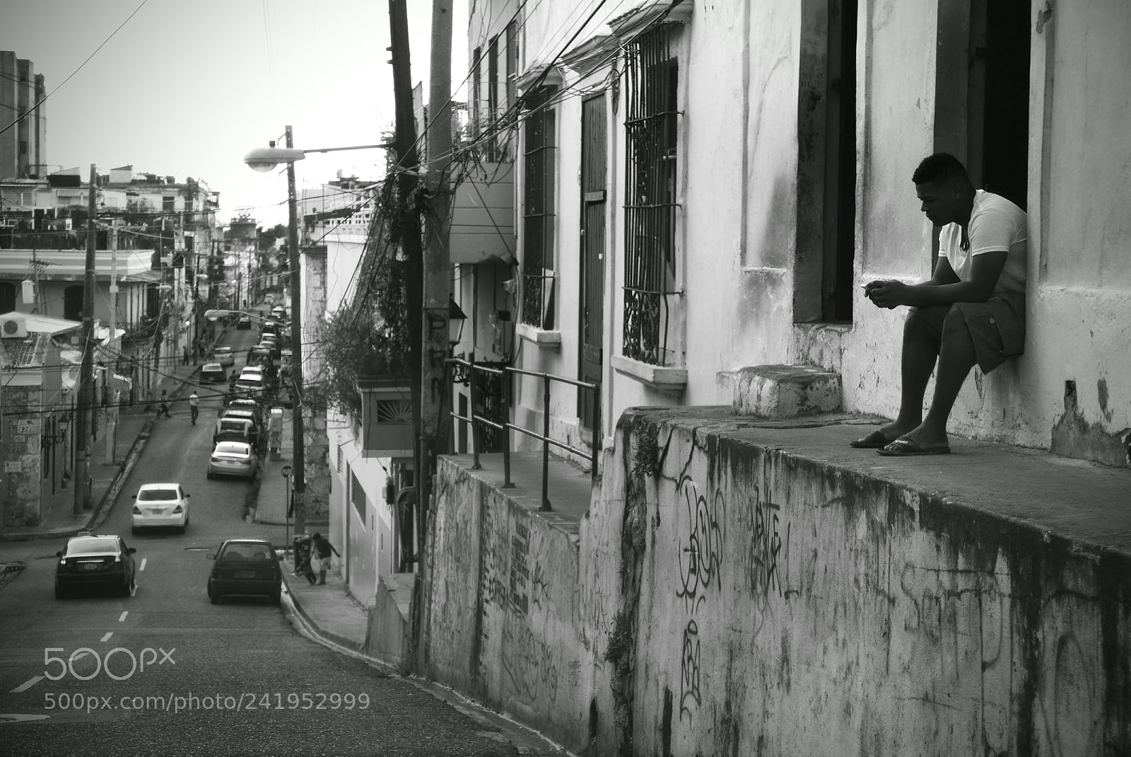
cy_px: 378
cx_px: 566
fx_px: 2358
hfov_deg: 27.0
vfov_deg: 18.2
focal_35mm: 75
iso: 200
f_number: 4.5
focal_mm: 34
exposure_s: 1/125
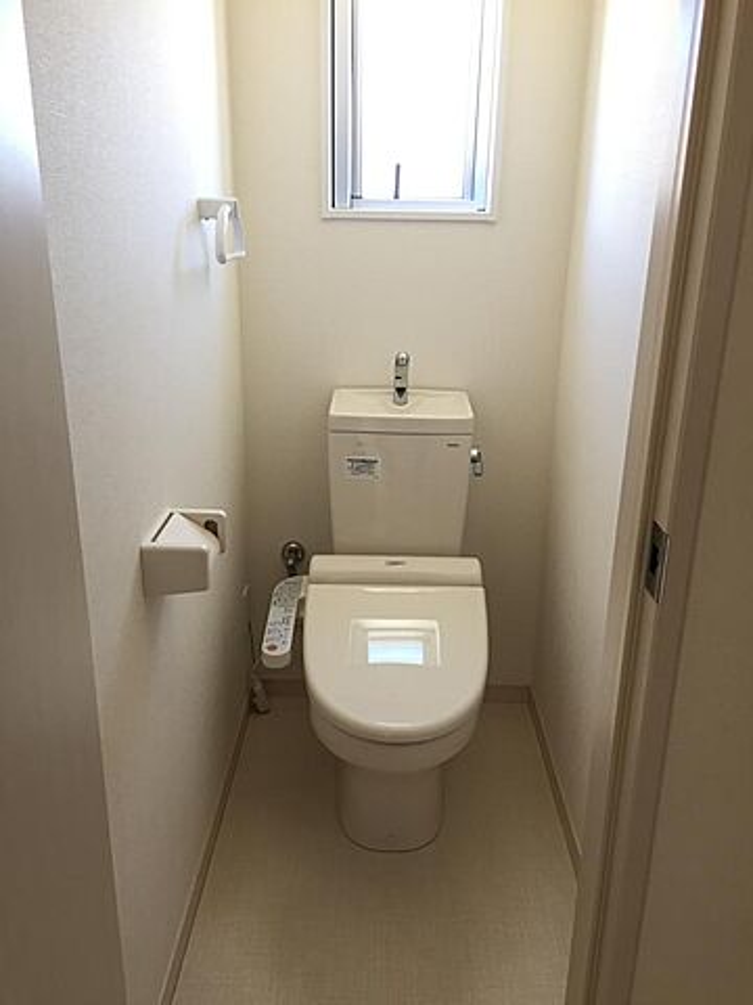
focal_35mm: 29
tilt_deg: -20.3
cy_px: 502
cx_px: 376
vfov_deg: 61.7
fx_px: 841
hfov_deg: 48.2
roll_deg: -0.8
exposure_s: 1/30
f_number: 2.2
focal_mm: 4.15
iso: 64
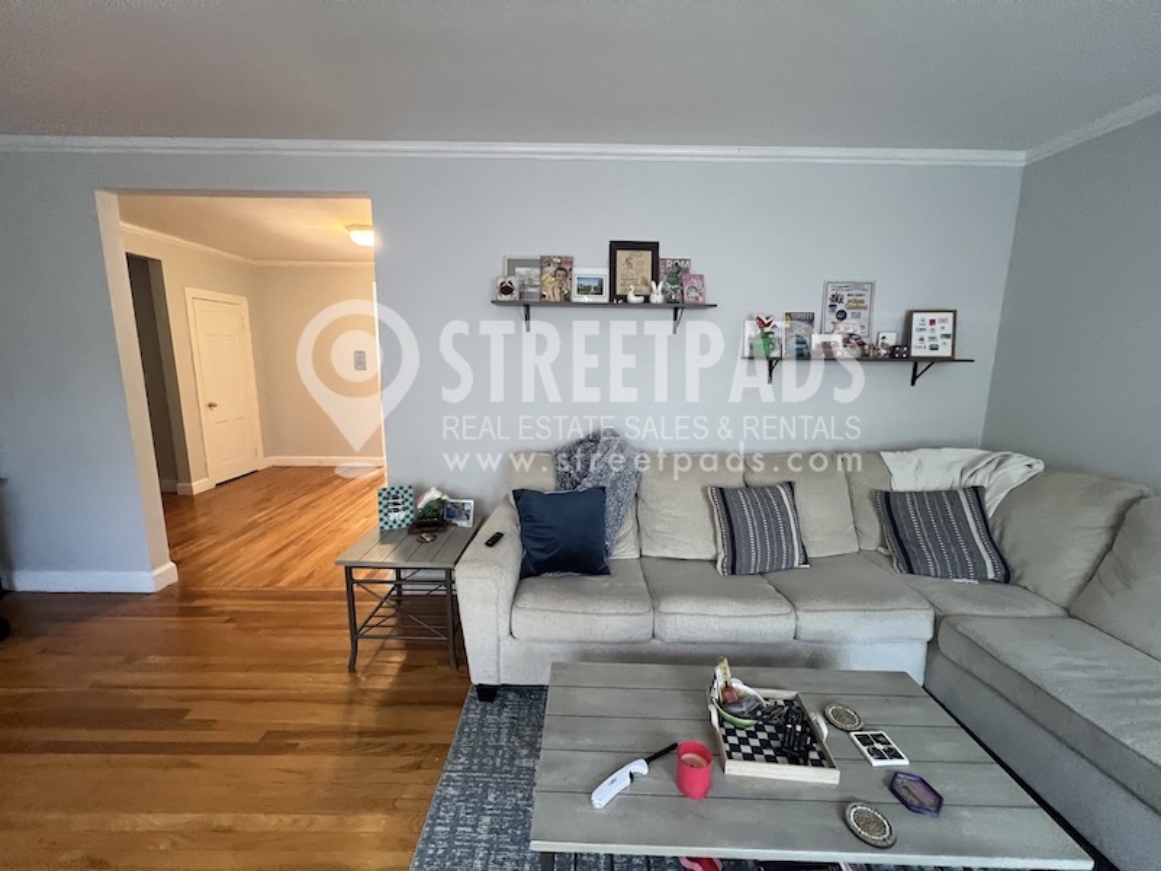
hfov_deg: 106.2
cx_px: 580
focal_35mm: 13
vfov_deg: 89.9
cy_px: 436
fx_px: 436
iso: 500
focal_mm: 1.57
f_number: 1.8
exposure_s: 1/60
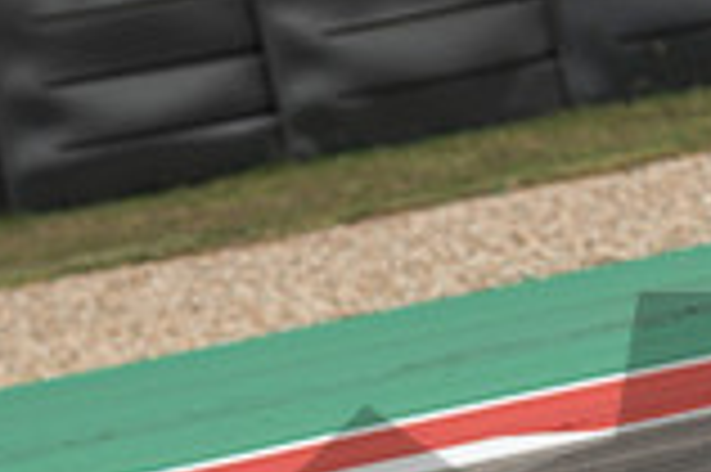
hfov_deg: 1.9
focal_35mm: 1103
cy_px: 843
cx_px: 706
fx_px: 21761
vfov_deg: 1.2
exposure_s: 1/2000
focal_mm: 200
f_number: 3.2
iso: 125
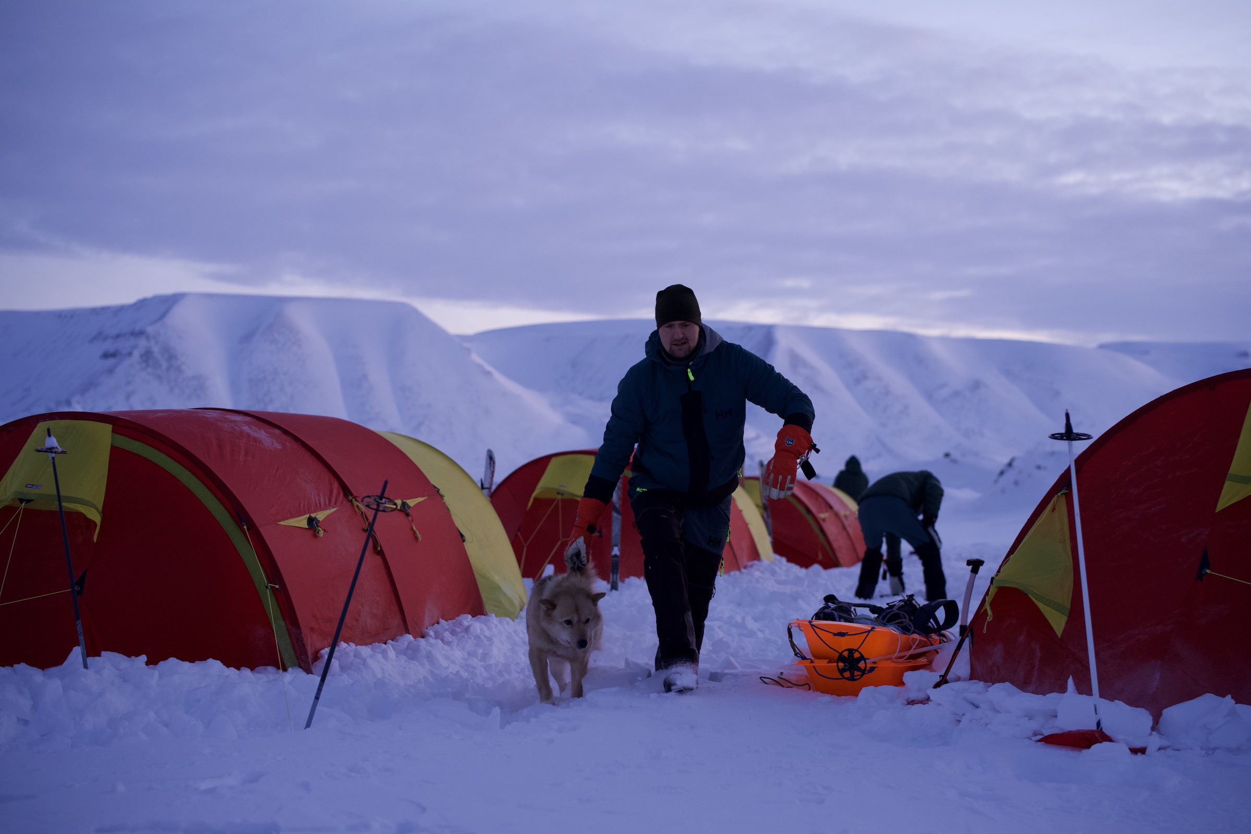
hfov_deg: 39.6
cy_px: 417
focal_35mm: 50
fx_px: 1737
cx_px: 626
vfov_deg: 27.0
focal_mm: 50
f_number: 2.2
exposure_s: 1/160
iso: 1000
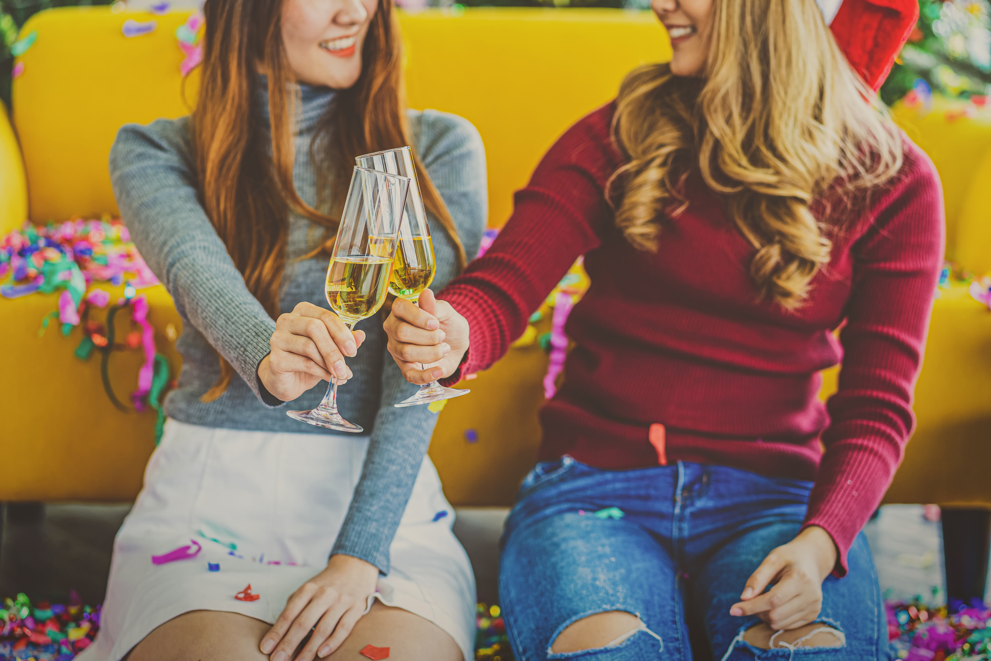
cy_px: 330
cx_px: 496
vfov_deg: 16.1
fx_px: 2340
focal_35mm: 85
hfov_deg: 23.9
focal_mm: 85
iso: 200
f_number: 2.8
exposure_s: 1/125
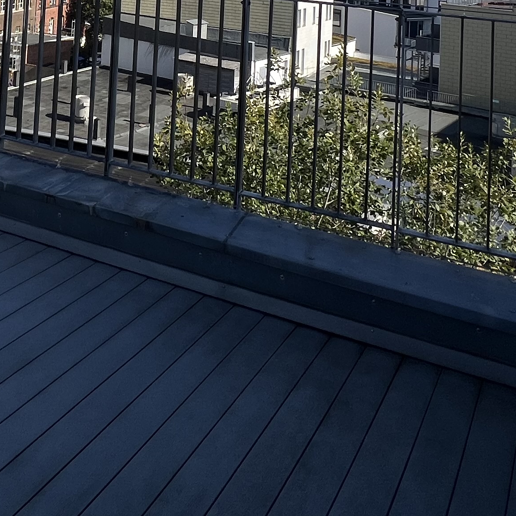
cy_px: -115
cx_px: 60
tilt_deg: +3.4
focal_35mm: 40
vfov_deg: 33.4
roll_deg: -3.6
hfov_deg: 39.1
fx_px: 675
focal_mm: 1.57
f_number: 1.8
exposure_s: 1/2421
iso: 32
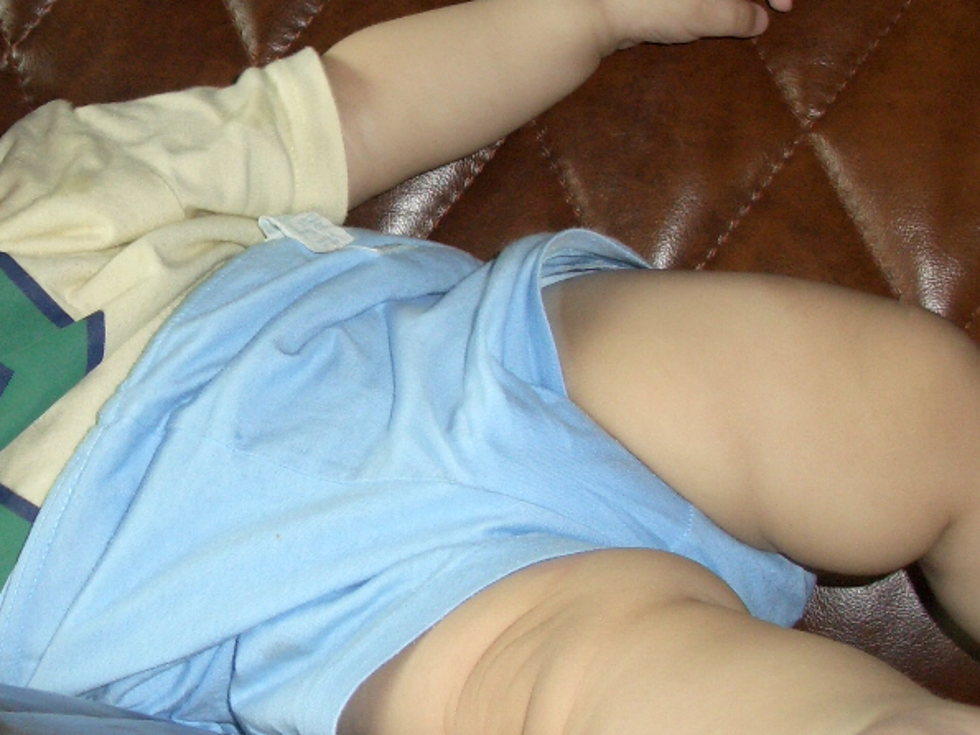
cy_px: 255
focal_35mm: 71
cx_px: 158
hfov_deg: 26.7
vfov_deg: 20.7
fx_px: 2010
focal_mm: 7.1
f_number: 2.8
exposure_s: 1/60
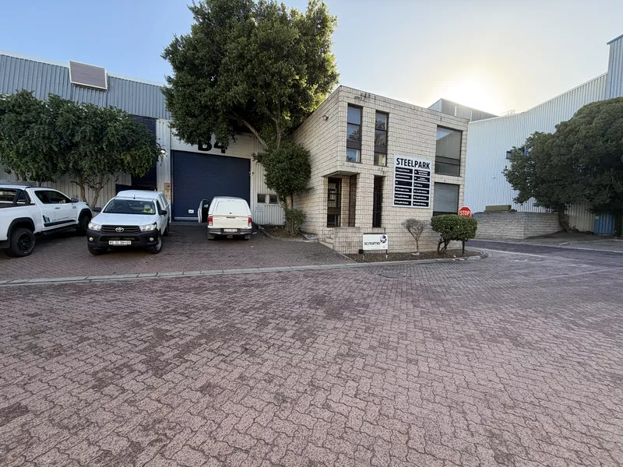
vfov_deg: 85.7
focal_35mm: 14
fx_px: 252
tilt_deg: -3.5
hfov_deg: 102.1
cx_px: 312
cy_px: 234
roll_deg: -0.9
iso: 50
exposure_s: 1/207
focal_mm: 2.22
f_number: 2.2
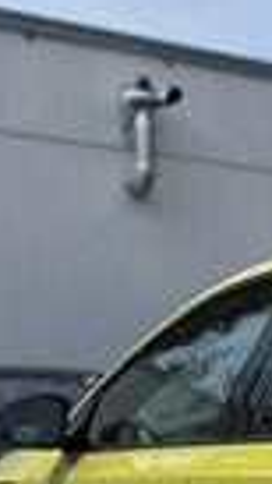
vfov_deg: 19.1
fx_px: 1347
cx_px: 710
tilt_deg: -6.9
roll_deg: +0.0
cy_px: 595
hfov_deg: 9.8
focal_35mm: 105
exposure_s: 1/6711
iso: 100
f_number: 1.78
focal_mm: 6.76
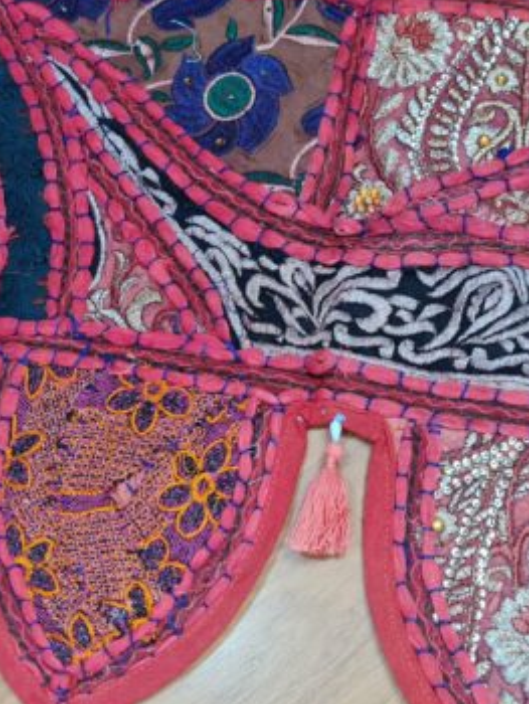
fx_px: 1058
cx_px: 251
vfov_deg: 36.7
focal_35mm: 52
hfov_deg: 28.1
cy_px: 411
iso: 250
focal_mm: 5.4
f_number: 1.8
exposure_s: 1/40
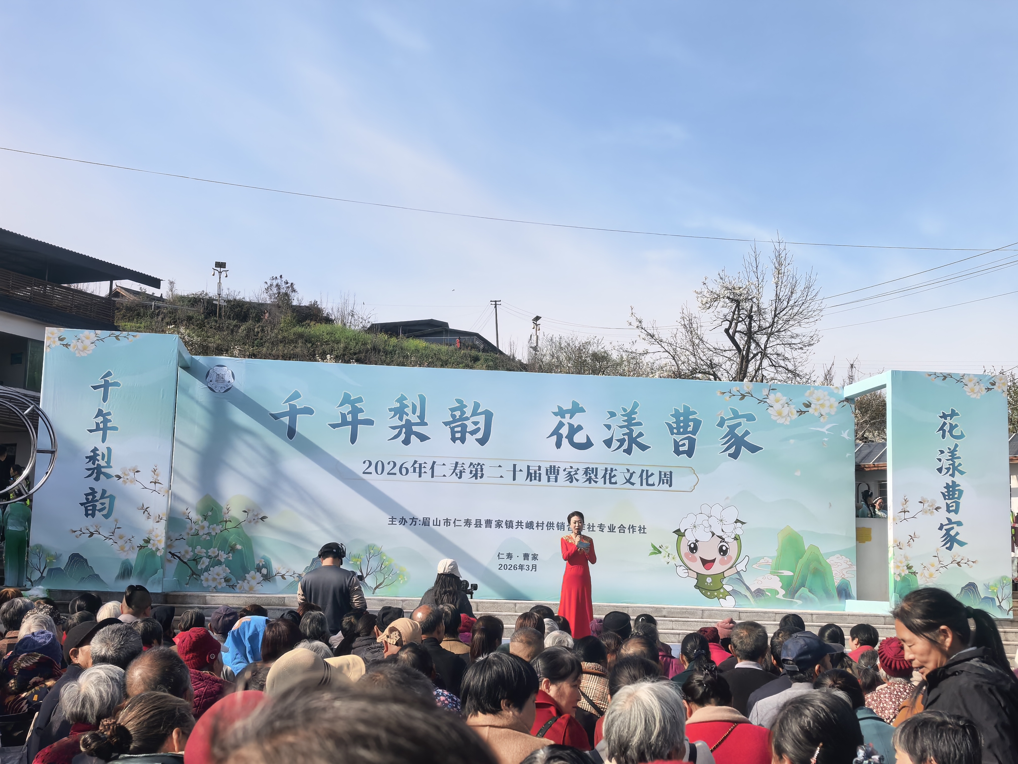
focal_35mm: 48
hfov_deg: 39.7
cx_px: 509
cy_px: 382
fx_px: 1412
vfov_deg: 30.3
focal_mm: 8.5
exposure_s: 1/3125
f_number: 2
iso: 50
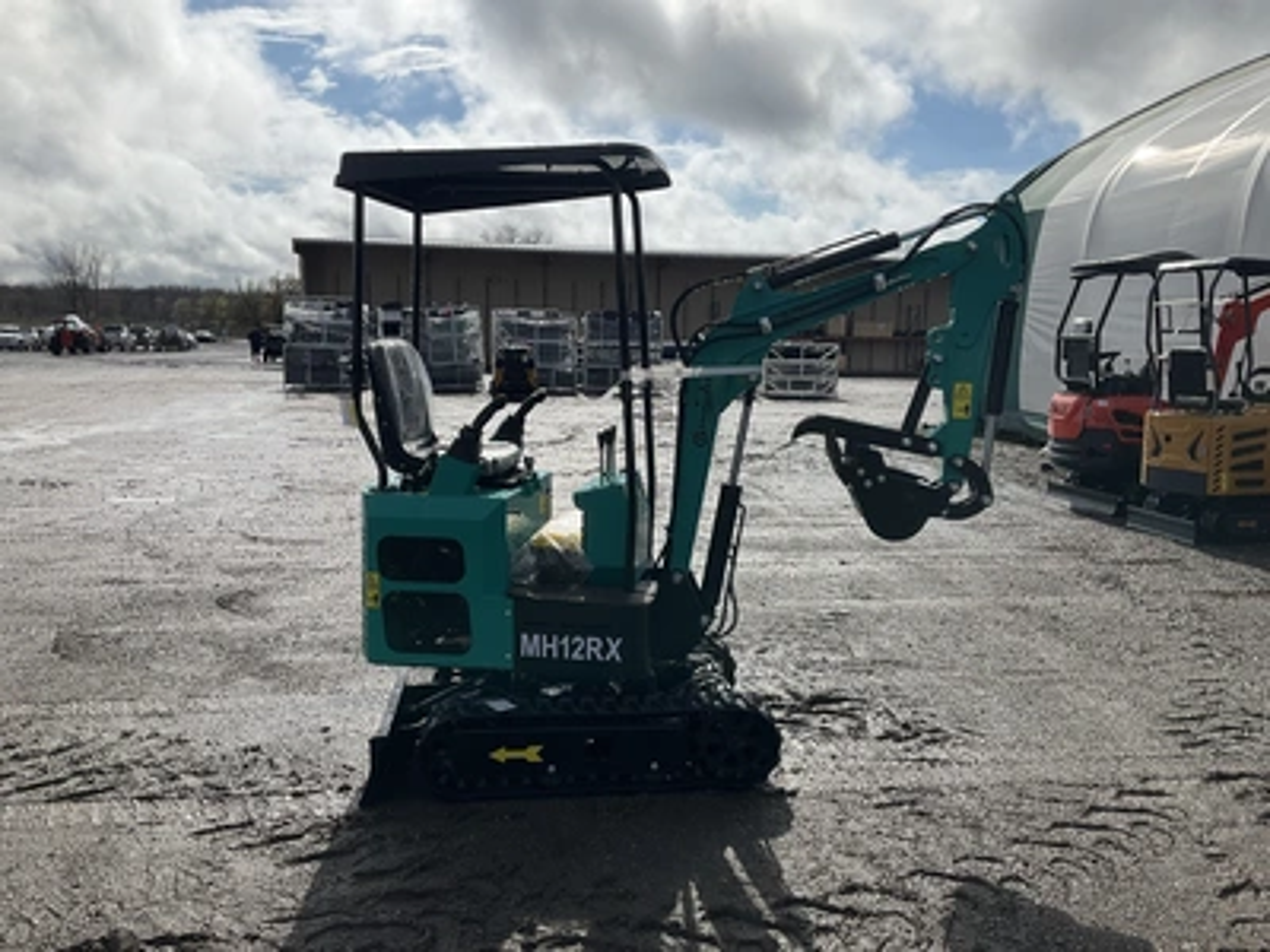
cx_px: 635
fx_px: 1064
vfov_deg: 48.2
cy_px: 476
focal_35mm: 29
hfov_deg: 61.7
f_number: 1.8
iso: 25
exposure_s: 1/4785
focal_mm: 3
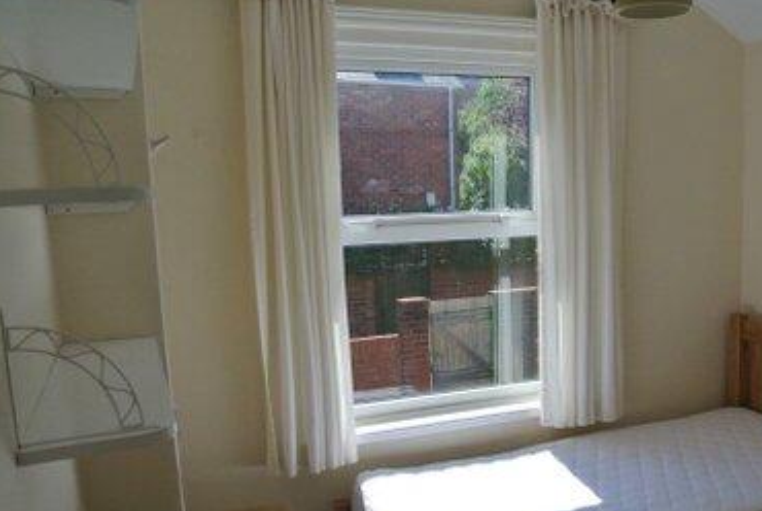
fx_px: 742
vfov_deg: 37.8
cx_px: 455
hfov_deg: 54.0
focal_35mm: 35
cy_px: 315
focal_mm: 10
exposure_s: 1/800
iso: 400
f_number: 7.1
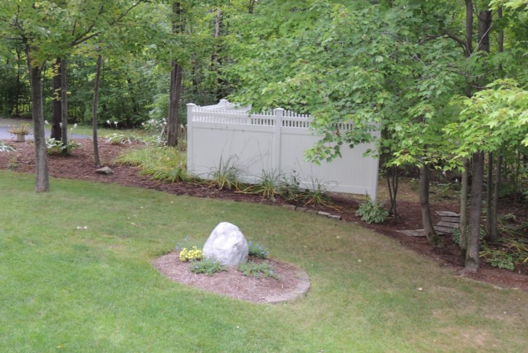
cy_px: 198
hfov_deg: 41.9
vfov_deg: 28.6
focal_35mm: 47
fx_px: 689
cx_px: 266
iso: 200
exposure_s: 1/50
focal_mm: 7.6
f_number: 3.4
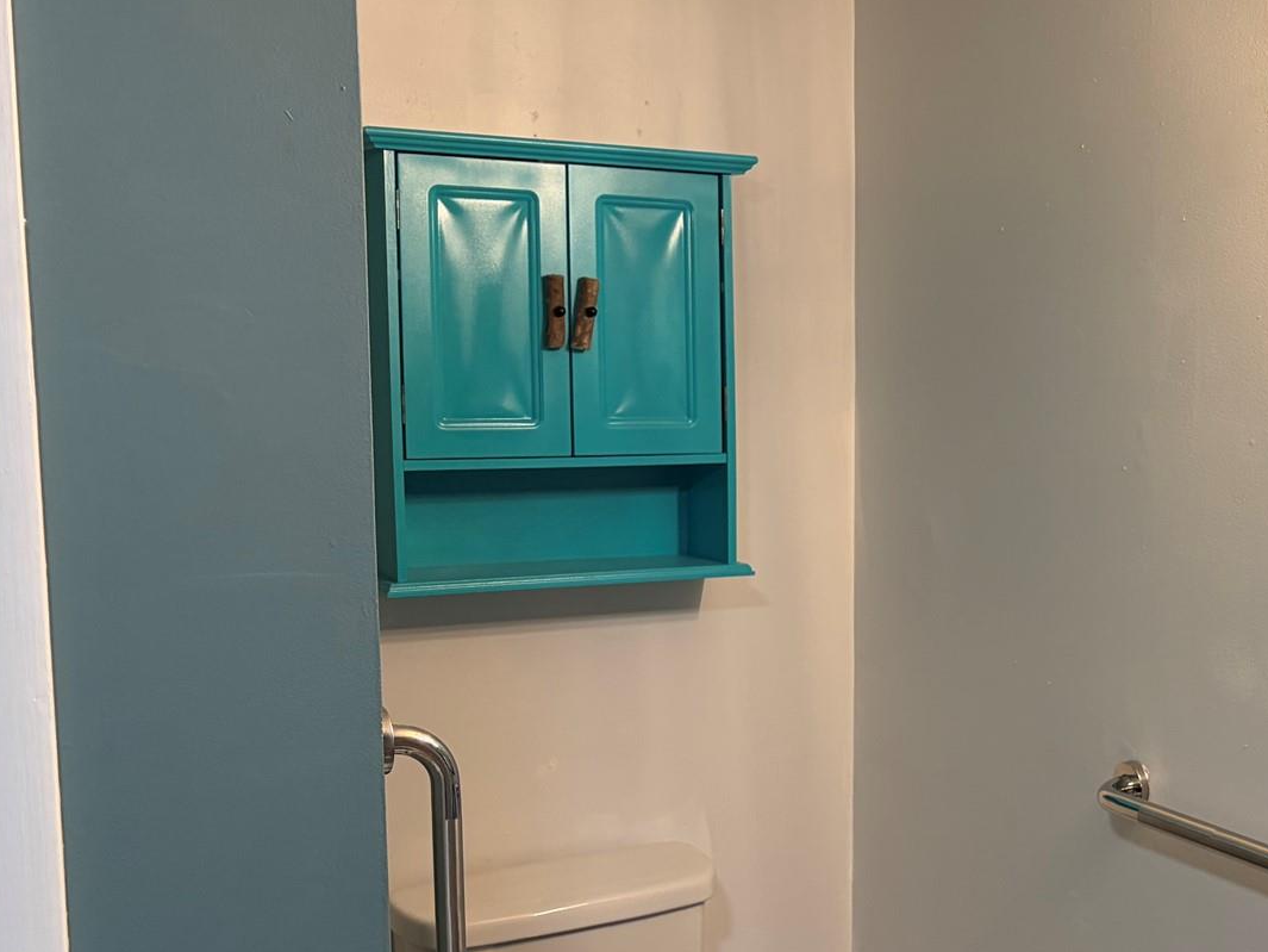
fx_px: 1832
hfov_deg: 36.4
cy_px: 602
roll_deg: -1.1
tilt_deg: -7.8
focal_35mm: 50
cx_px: 1074
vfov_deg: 29.0
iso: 160
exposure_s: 1/60
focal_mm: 5.96
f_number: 1.6
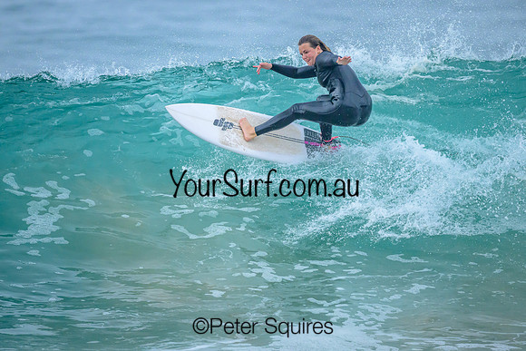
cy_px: 161
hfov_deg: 2.2
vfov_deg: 1.5
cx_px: 289
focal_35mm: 947
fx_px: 13842
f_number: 6.3
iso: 2500
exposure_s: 1/3200
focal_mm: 800
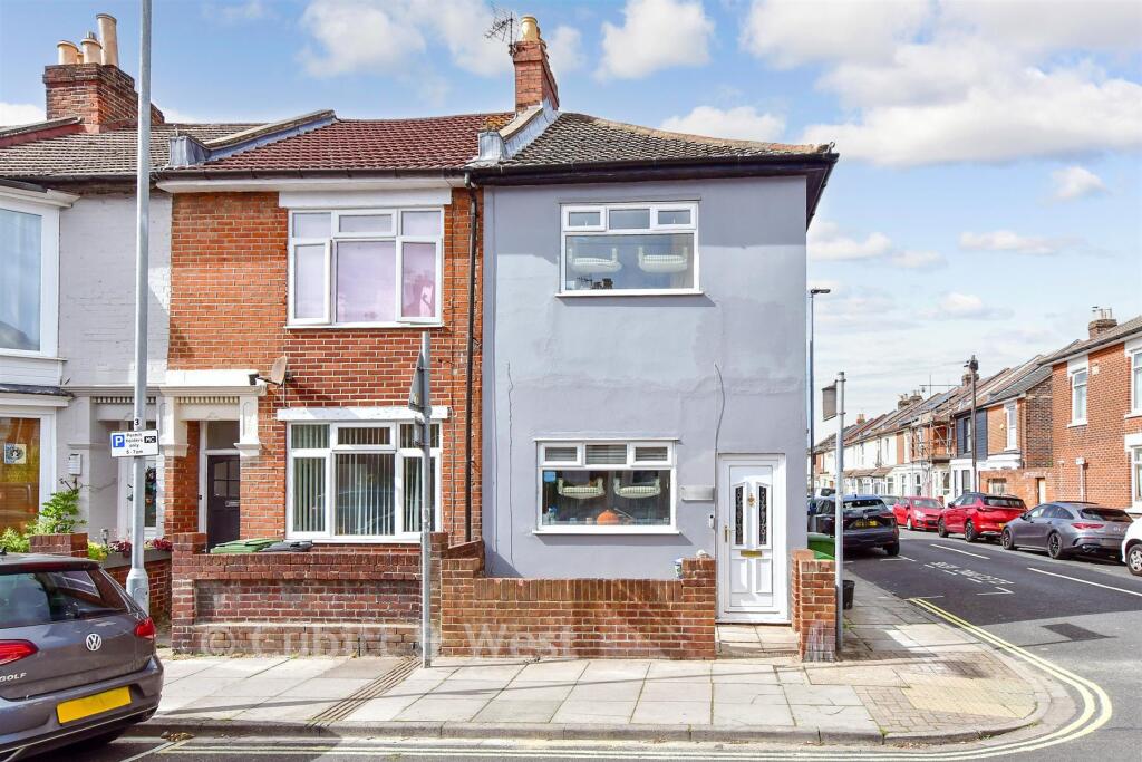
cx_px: 571
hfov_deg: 78.6
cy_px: 381
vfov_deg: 57.2
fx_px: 698
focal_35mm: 22
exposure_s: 1/800
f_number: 8
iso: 400
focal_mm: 15
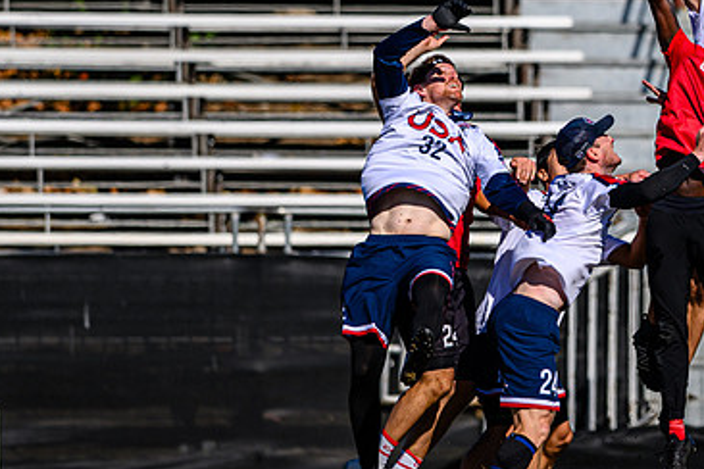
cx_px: 555
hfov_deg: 1.7
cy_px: 44
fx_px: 23797
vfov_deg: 1.1
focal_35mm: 1217
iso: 100
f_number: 3.2
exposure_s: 1/4000
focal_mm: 400
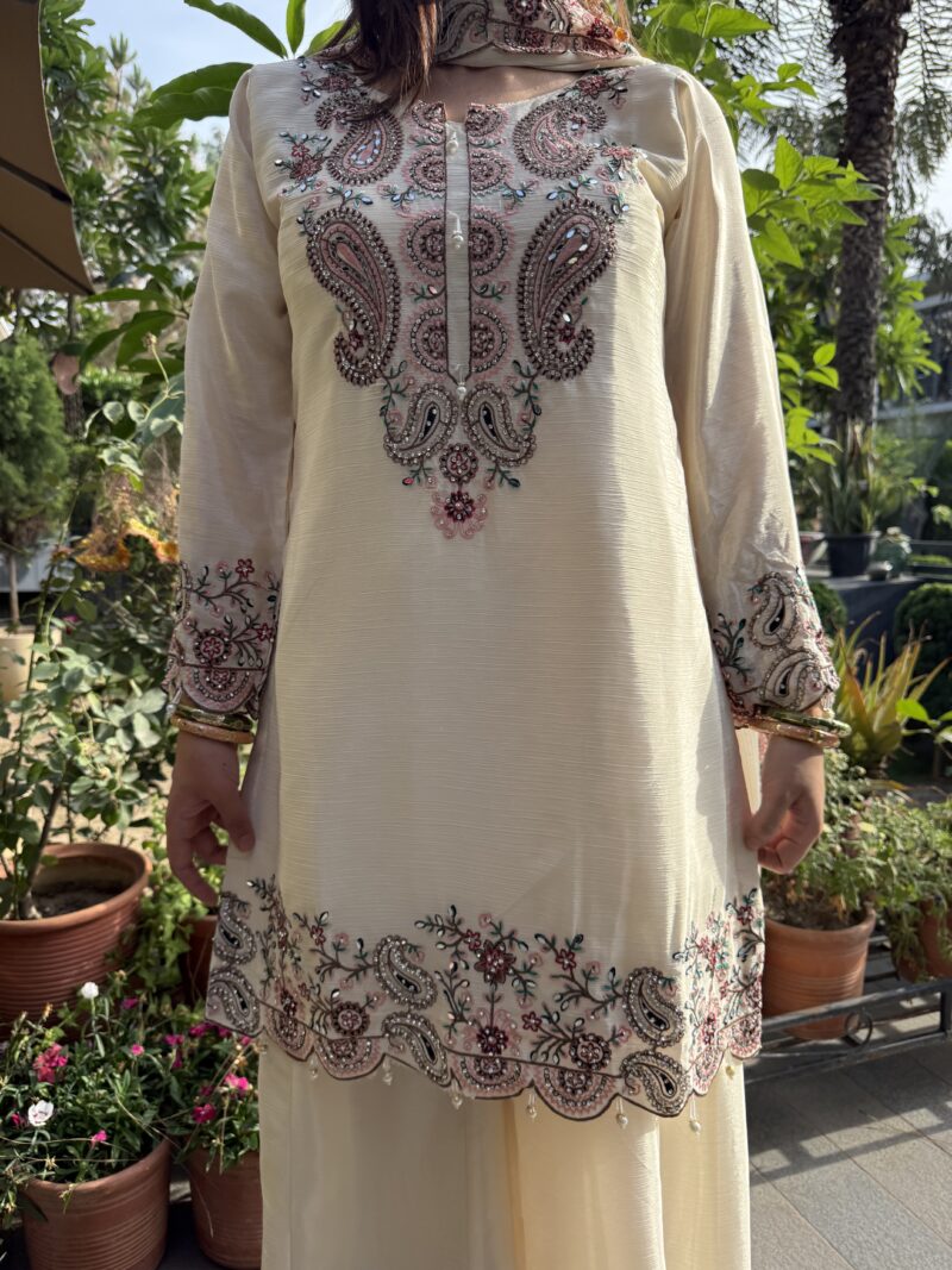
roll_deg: -1.0
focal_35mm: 24
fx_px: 880
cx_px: 476
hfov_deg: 56.8
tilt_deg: -6.0
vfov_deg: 71.6
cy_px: 635
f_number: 1.78
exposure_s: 1/831
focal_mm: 6.76
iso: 100
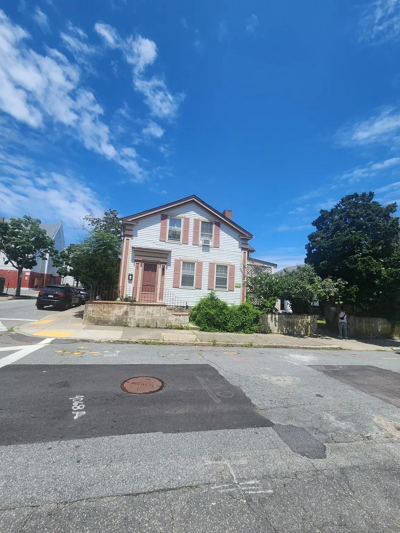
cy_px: 266
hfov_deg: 89.9
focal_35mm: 13
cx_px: 200
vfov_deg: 106.2
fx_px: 200
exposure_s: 1/2032
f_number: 2.2
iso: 50
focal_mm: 2.2
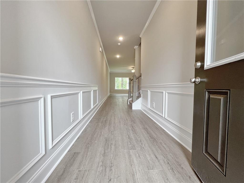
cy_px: 92
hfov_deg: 106.2
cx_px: 122
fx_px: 92
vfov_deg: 89.9
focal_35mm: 13
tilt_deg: -2.7
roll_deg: -0.7
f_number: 1.8
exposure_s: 1/99
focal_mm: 1.6
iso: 100
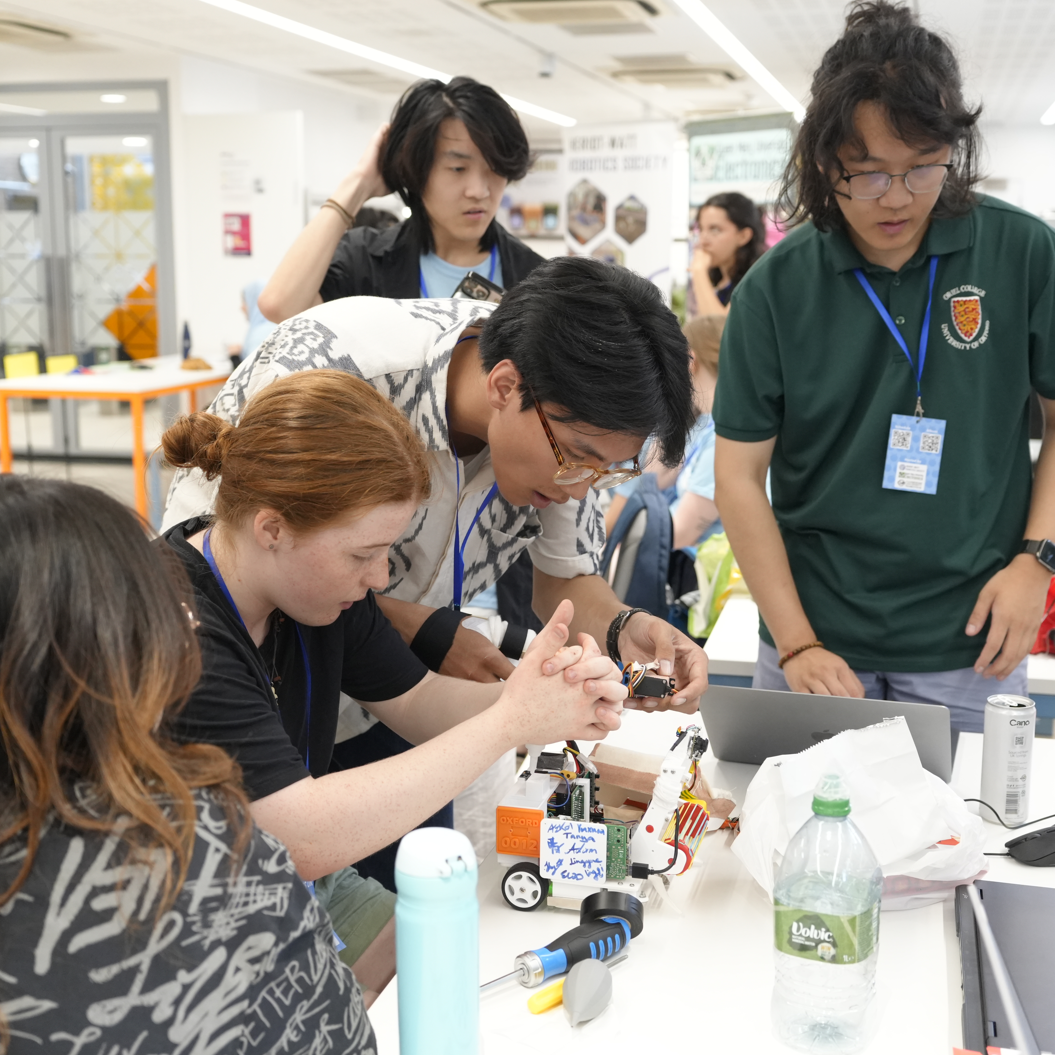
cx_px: 550
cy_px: 527
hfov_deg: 37.5
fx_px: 1552
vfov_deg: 37.6
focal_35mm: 45
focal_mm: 35
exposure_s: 1/200
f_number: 3.5
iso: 2500
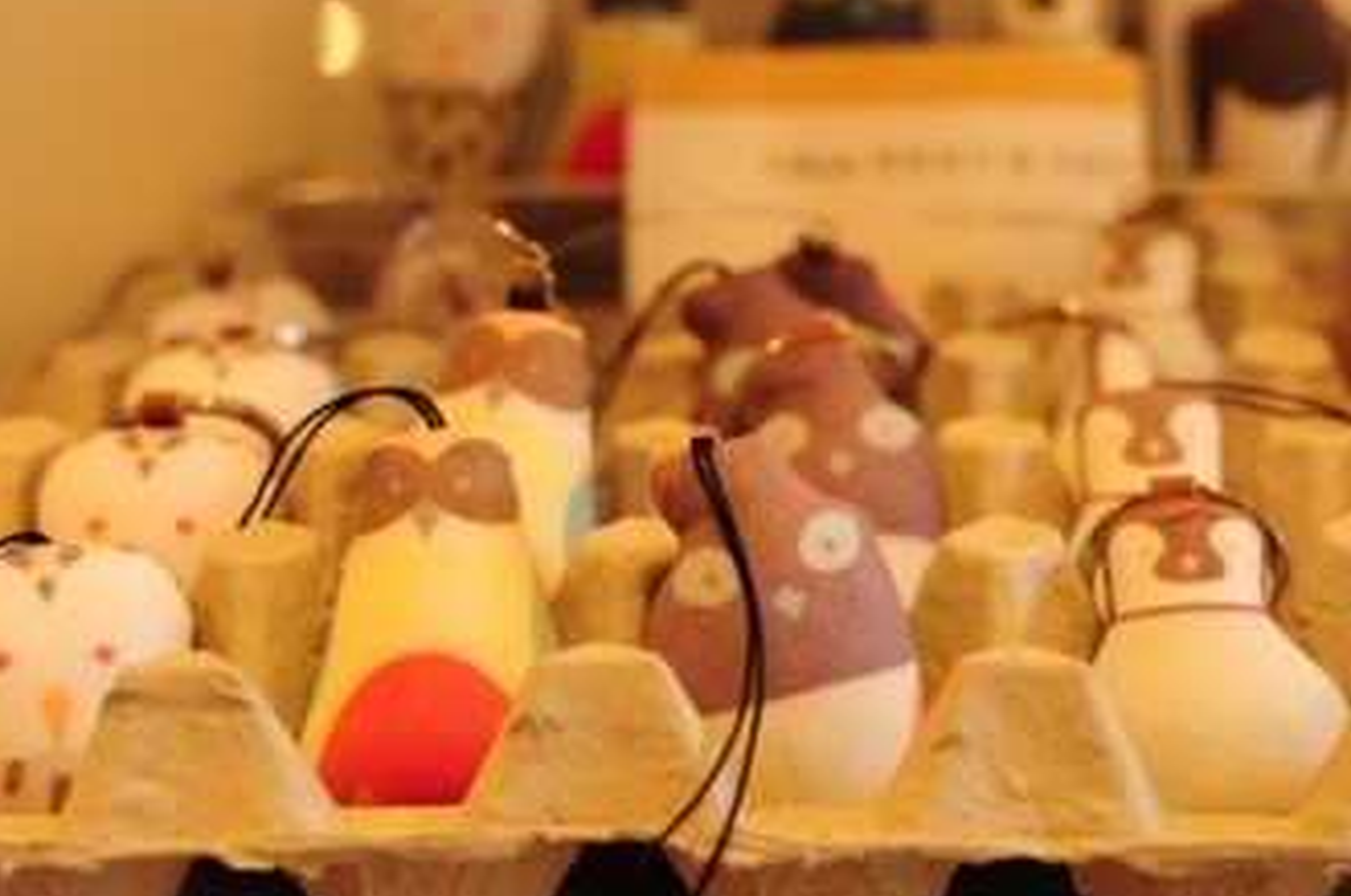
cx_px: 770
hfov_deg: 28.2
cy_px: 493
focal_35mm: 72
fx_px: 2686
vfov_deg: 18.9
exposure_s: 1/40
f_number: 3.5
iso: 400
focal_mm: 35
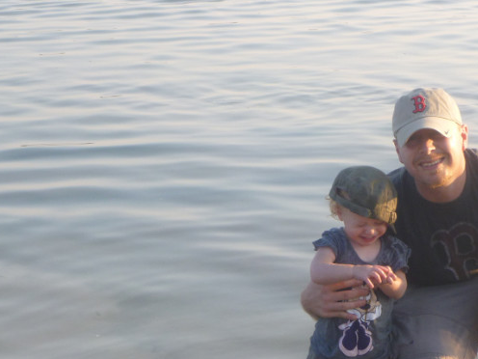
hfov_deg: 17.0
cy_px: 315
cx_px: 362
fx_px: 1588
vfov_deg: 12.8
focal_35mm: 115
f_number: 4
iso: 100
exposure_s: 1/200
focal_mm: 10.2
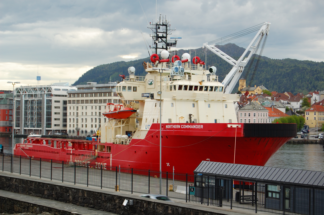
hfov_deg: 24.6
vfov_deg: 16.5
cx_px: 162
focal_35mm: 82
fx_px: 742
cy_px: 108
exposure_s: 1/40
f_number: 9
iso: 200
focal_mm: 55
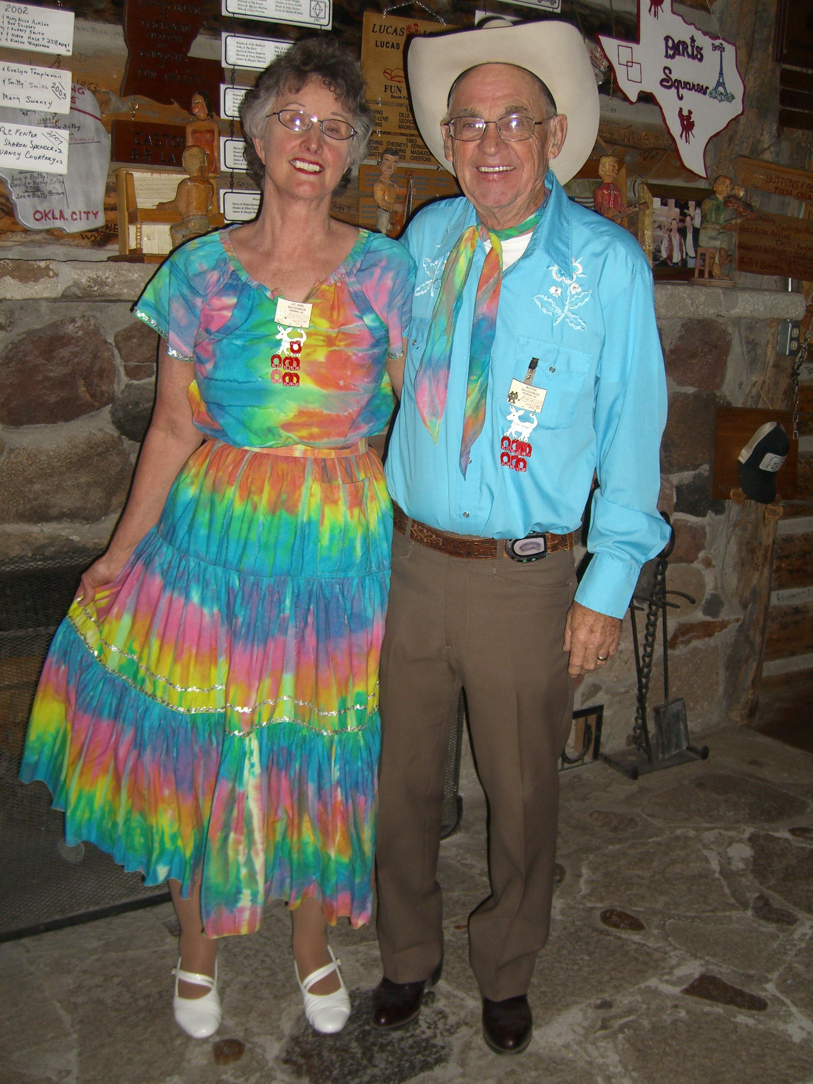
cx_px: 406
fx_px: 1190
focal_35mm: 38
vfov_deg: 49.0
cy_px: 542
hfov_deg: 37.7
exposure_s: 1/60
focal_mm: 7.9
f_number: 2.8
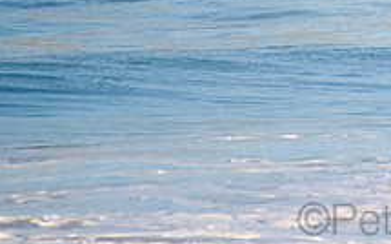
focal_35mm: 1689
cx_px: 448
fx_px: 17984
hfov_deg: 1.2
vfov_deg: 0.8
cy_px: -89
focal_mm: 500
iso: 200
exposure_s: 1/1600
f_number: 5.6
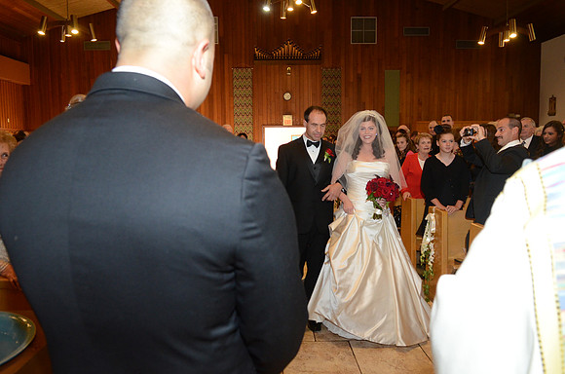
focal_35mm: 26
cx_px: 282
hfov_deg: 70.6
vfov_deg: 50.2
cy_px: 187
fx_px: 399
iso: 1600
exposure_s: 1/80
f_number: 4
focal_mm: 17
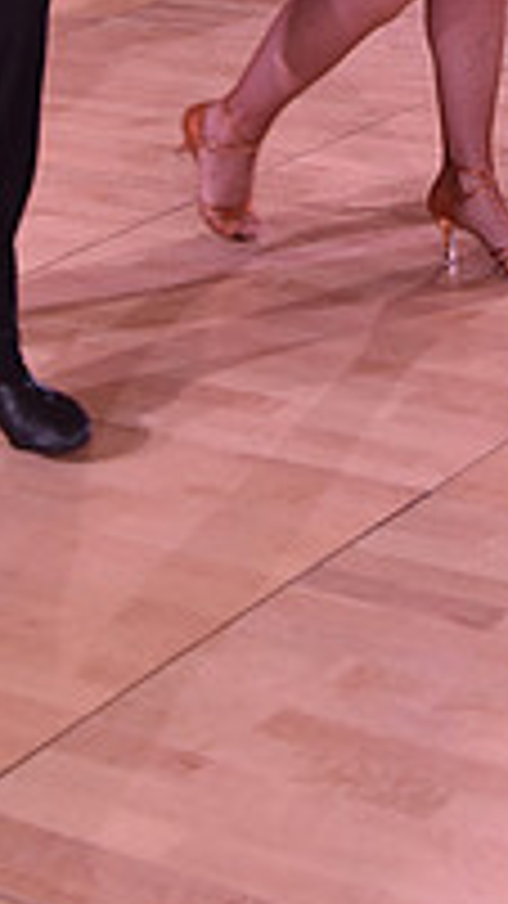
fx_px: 2899
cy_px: -355
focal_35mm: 121
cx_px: 187
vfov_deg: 16.5
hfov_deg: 10.0
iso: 1250
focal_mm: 40
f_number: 4.5
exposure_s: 1/250
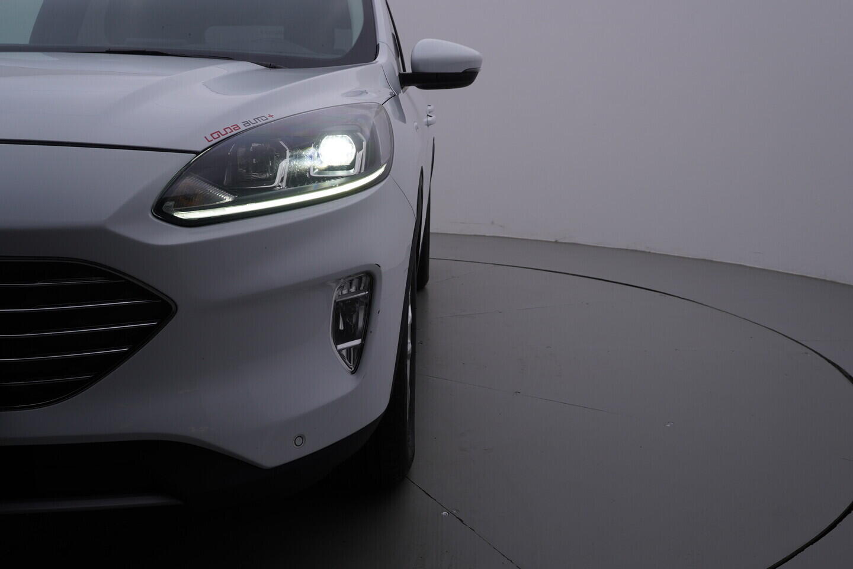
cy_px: 284
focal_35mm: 36
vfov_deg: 36.9
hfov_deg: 53.1
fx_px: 853
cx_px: 426
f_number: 5.6
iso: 125
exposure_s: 1/160
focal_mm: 24
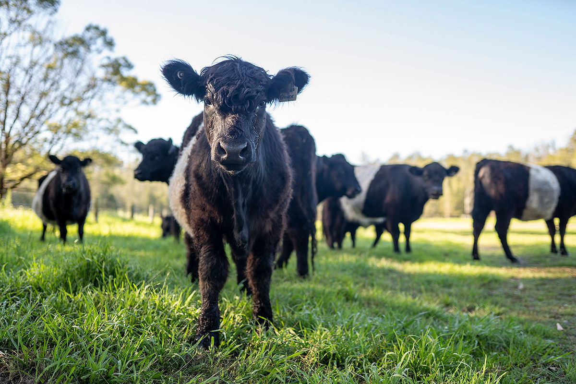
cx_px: 288
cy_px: 192
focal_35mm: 35
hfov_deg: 54.4
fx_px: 560
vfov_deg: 37.9
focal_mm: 35
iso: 160
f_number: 1.8
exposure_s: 1/800
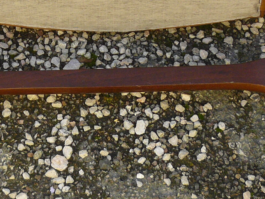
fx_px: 873
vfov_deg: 12.8
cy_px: 1
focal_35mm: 114
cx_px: 81
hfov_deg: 17.2
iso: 100
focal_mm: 6
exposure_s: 1/100
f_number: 3.6
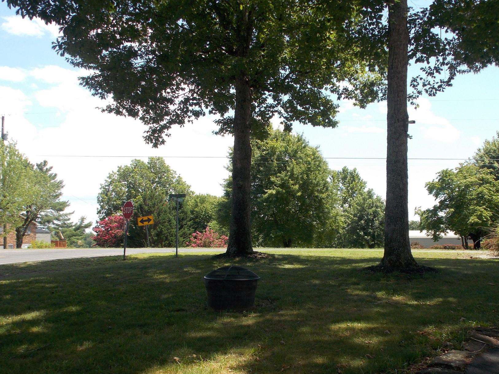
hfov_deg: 53.9
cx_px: 275
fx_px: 490
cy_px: 227
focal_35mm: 34
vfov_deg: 41.6
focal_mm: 4.8
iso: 80
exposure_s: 1/400
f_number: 3.2
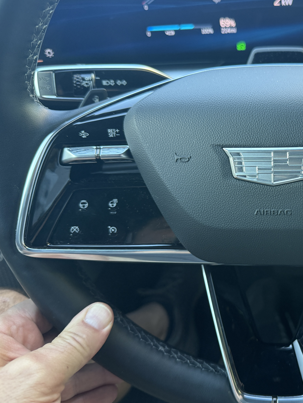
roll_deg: +1.5
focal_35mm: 33
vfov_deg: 55.3
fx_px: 385
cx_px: 264
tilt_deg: -32.5
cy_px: 201
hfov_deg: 40.2
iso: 250
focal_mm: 6.76
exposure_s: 1/60
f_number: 1.78
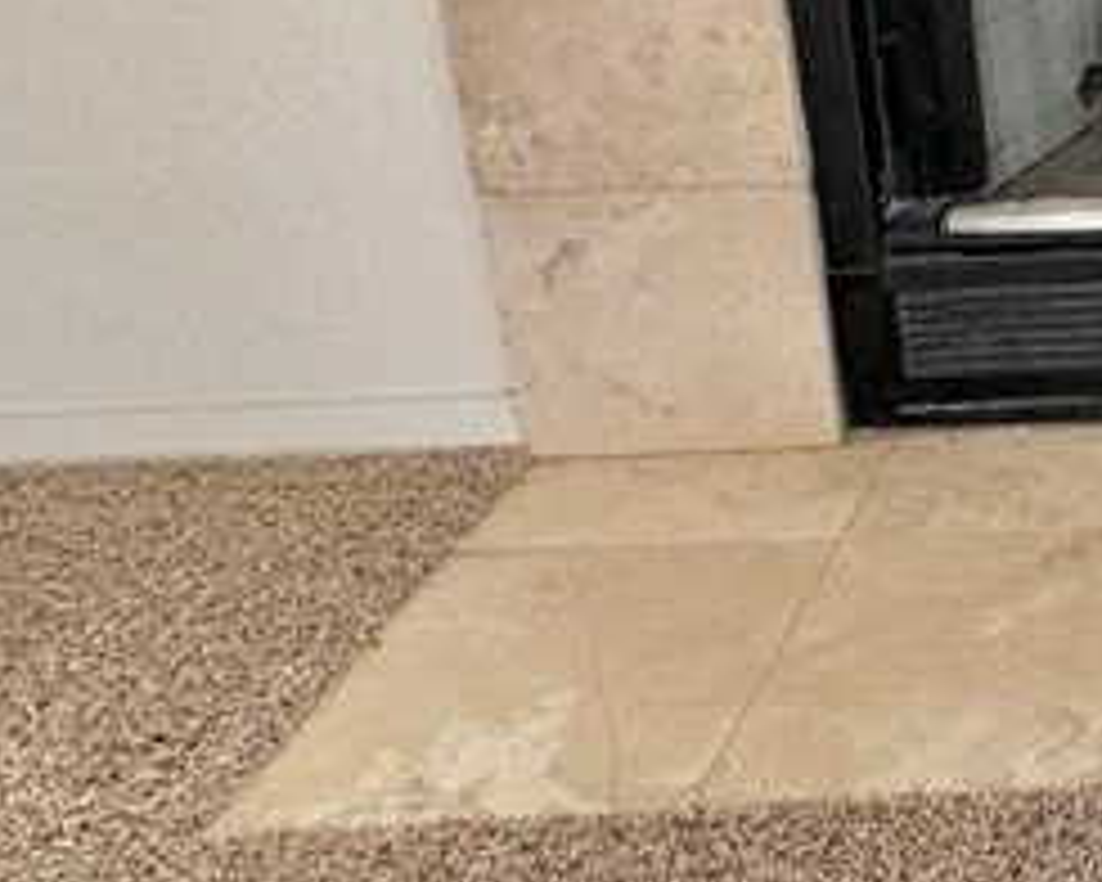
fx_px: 1859
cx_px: 1610
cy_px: -50
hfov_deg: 25.6
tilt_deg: -17.2
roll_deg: +0.6
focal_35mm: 57
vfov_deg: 25.1
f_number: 2.2
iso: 80
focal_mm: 2.22
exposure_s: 1/120
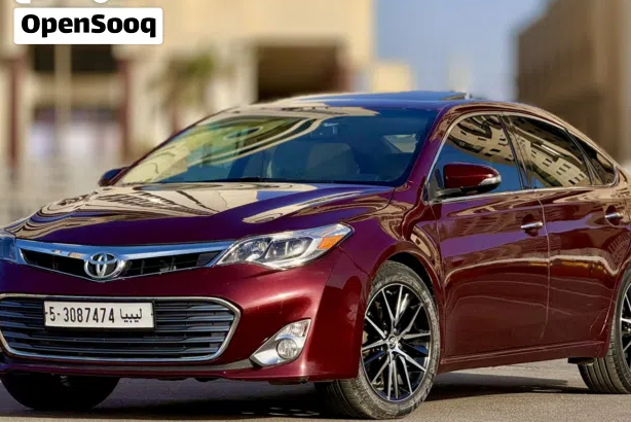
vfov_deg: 10.6
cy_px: 192
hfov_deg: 15.8
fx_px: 2280
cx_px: 318
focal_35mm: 130
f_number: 2.8
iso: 50
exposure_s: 1/1866
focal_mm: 15.66
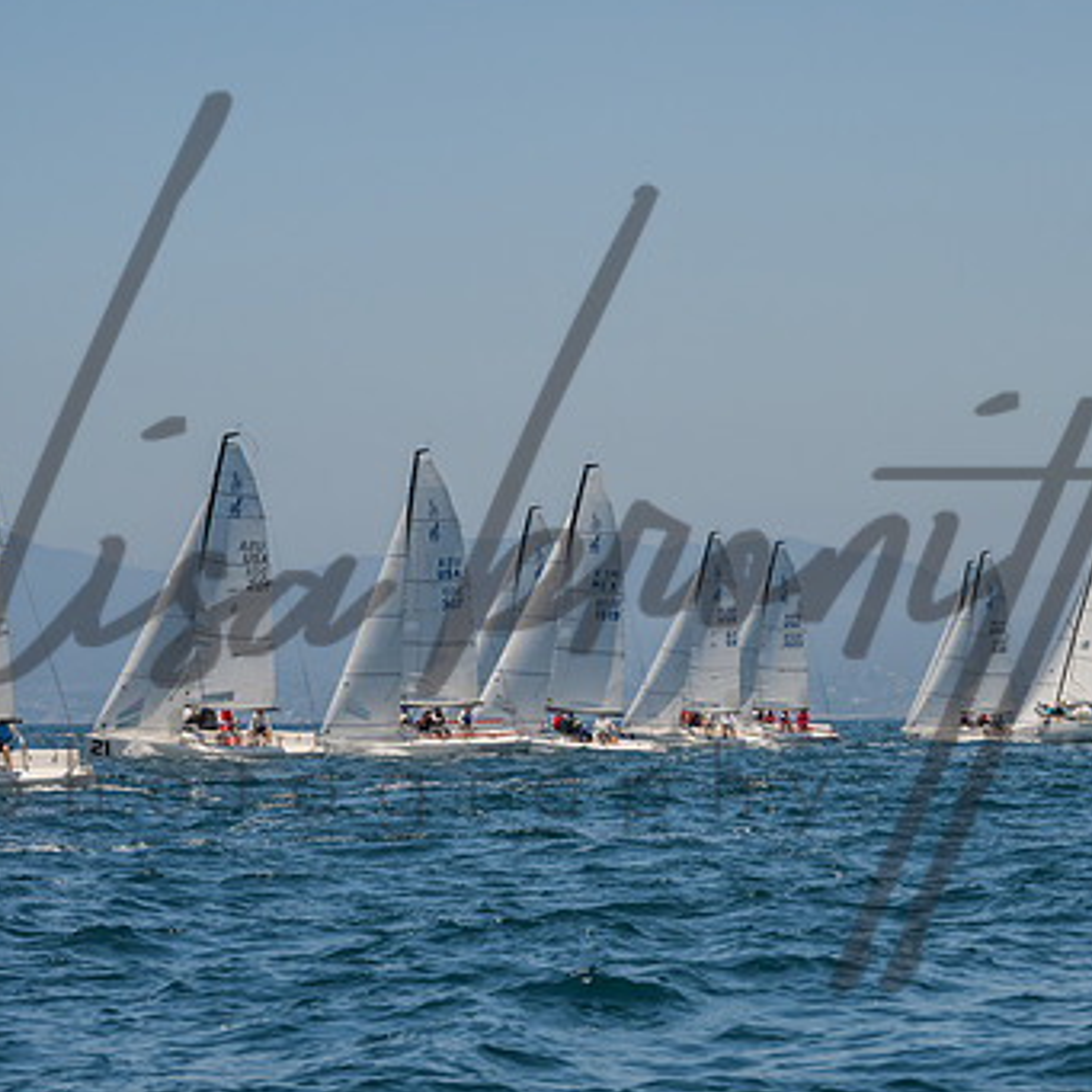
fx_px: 4747
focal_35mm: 133
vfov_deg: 13.1
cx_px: 665
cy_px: 546
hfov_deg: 13.1
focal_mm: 88
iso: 640
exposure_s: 1/1000
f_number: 9
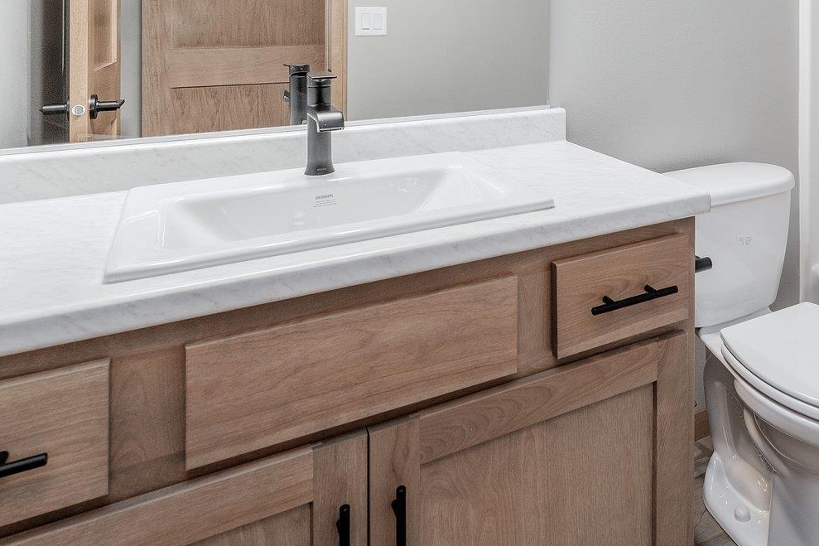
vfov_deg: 40.1
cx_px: 646
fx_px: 660
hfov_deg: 59.1
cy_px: 15
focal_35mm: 29
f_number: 8
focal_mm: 14
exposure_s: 1/6
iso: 400
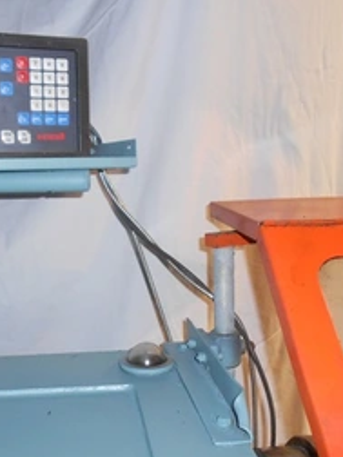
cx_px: 109
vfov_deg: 41.2
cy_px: 227
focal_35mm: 46
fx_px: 608
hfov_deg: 31.2
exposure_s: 1/25
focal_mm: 5.1
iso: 200
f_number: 3.4
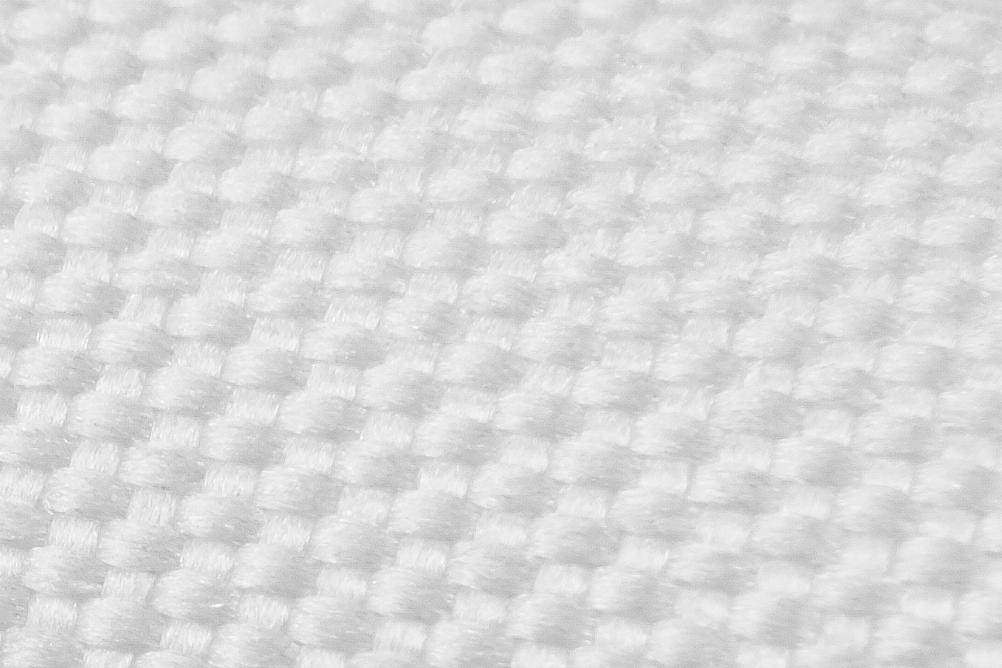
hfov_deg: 11.9
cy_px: 688
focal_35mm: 171
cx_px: -17
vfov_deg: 8.0
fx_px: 4759
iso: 100
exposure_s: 1/5
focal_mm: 32
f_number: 20
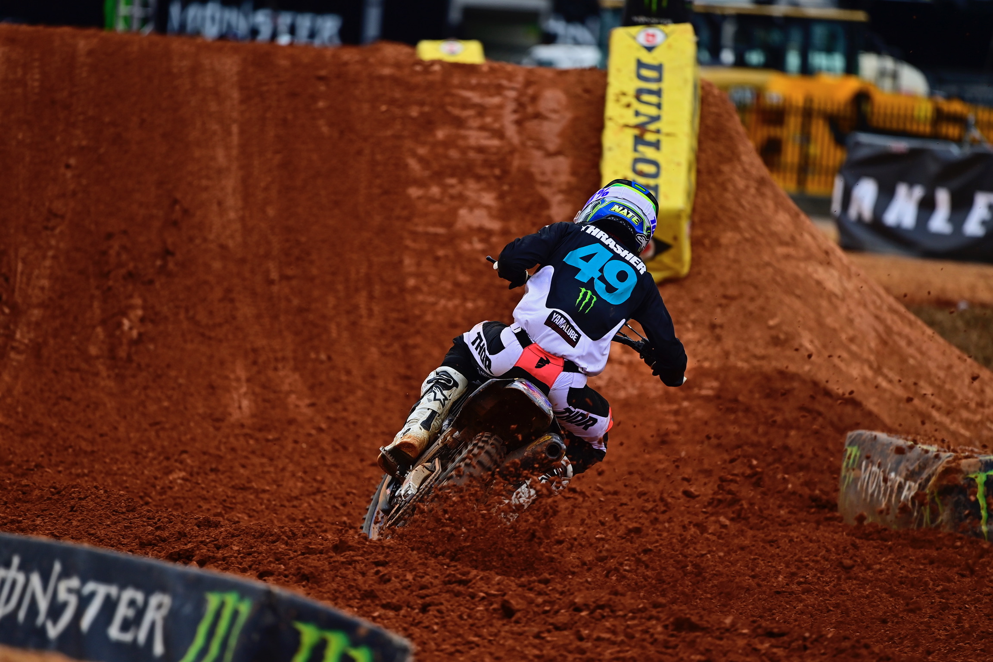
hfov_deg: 6.9
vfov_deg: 4.6
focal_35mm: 300
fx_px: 8275
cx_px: 496
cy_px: 331
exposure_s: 1/1600
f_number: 4
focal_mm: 300
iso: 280
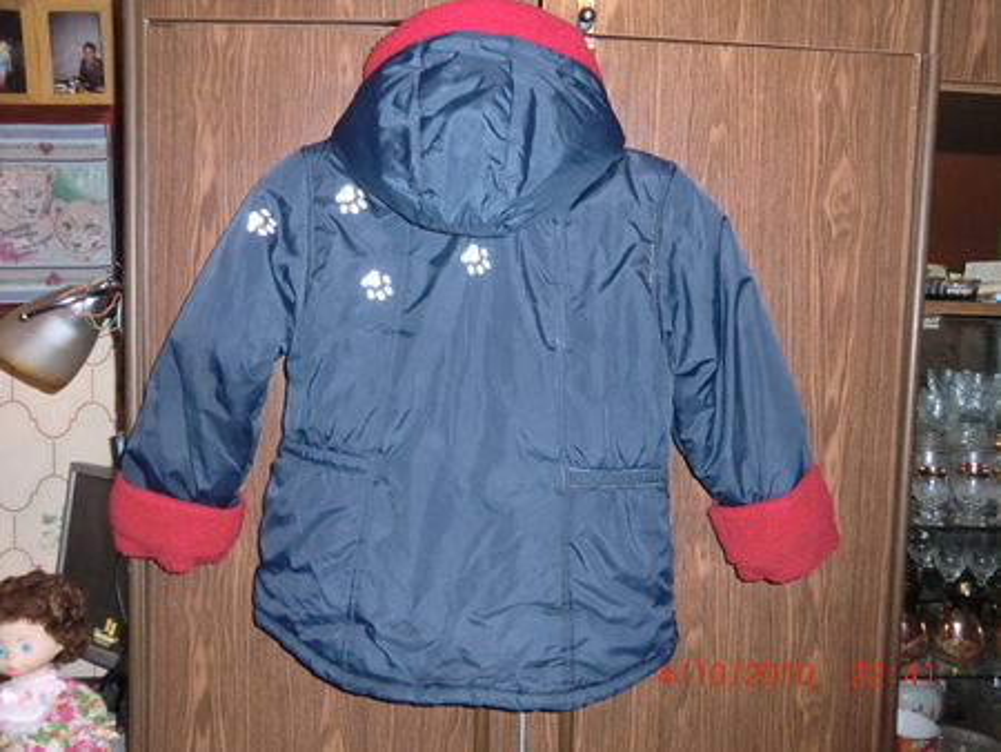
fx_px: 839
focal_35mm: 29
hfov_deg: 61.6
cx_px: 500
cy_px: 376
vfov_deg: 48.3
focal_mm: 5.2
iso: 400
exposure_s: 1/15
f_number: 3.5
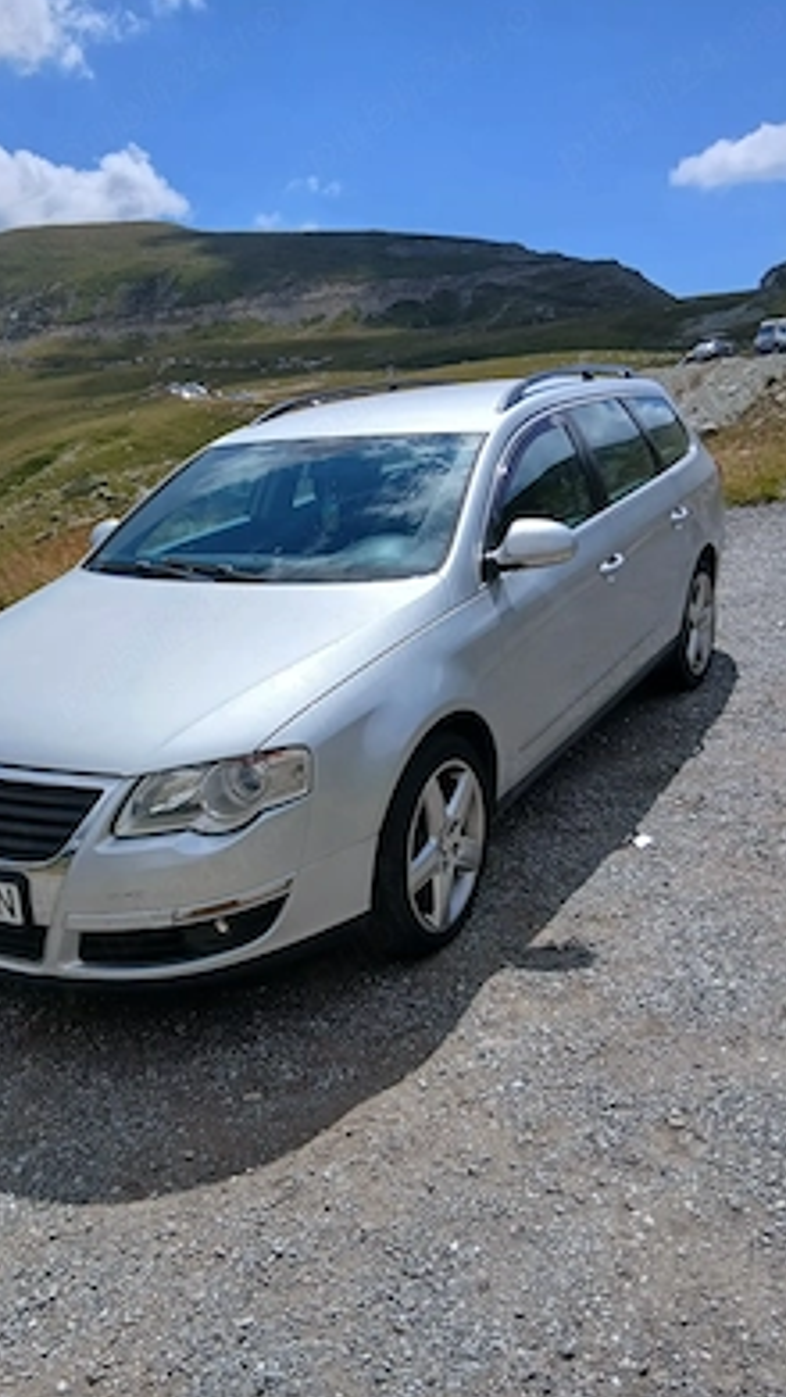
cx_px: 293
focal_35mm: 29
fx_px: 1074
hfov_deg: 39.9
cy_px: 693
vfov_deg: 66.1
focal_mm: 3.98
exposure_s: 1/1203
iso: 20
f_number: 1.8
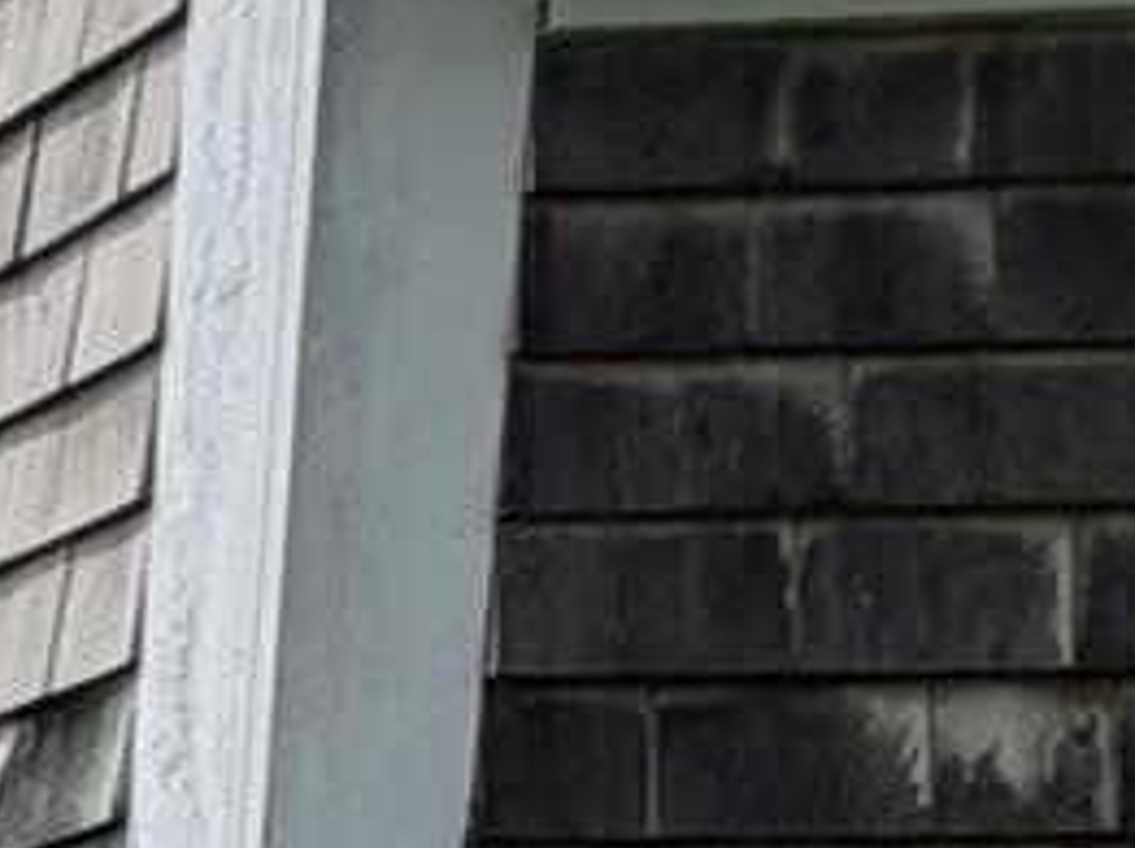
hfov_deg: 9.6
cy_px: 1931
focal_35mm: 110
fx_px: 3602
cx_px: -2840
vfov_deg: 11.5
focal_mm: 2.22
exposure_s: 1/770
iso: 32
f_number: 2.2
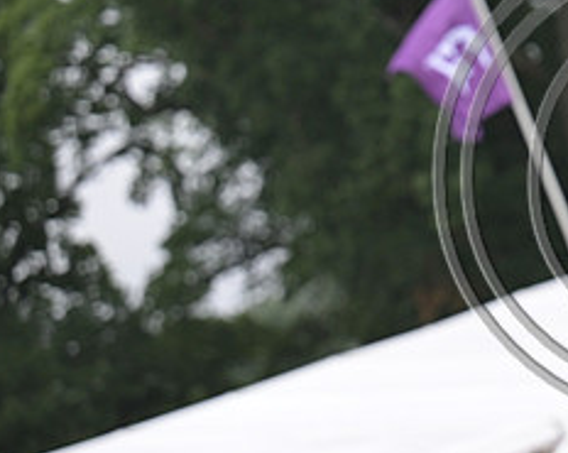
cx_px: 659
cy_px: 141
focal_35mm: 317
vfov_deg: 4.9
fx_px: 5322
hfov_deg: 6.1
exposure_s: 1/1250
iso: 800
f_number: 4
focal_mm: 135
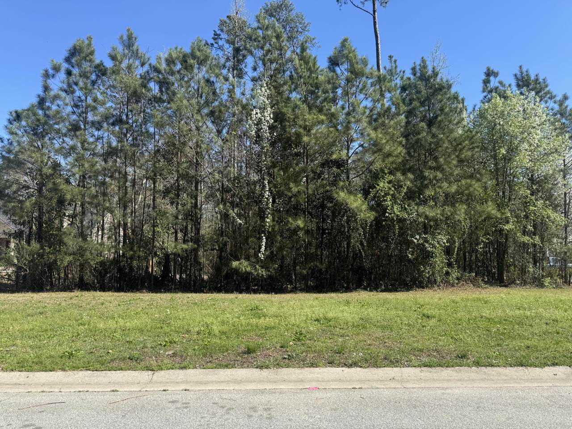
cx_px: 286
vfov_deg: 56.8
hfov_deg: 71.6
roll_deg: -0.5
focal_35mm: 24
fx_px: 397
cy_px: 214
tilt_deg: +5.2
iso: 80
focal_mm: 6.76
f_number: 1.78
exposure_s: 1/2331
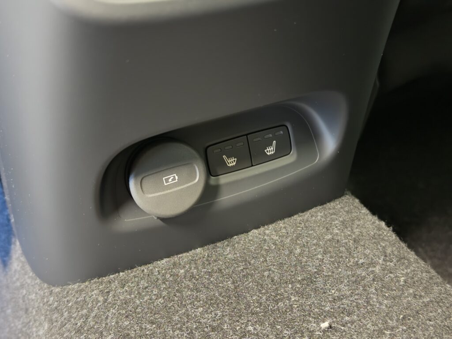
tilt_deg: -36.7
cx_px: 226
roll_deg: +1.9
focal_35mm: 48
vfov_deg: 30.3
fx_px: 627
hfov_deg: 39.7
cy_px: 170
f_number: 1.78
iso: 400
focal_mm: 6.76
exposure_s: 1/5
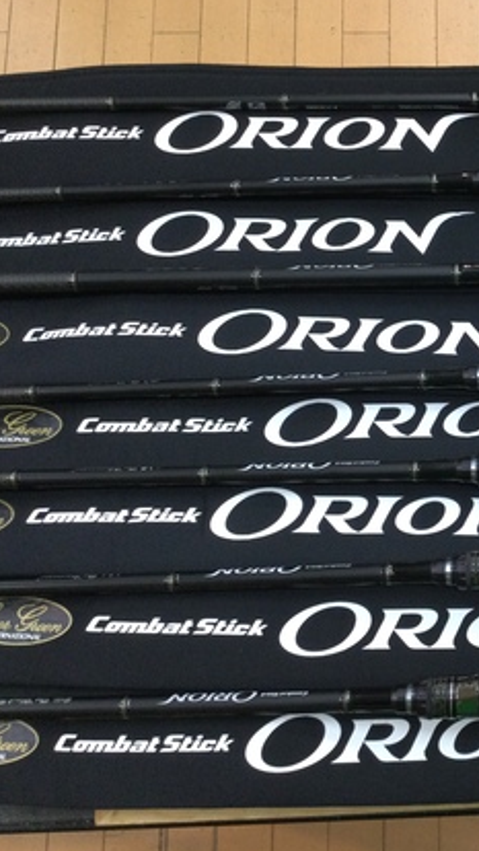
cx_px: 563
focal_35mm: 49
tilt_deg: -76.8
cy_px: 403
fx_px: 1106
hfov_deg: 22.6
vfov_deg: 42.1
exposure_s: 1/30
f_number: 2.4
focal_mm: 3.3
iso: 50
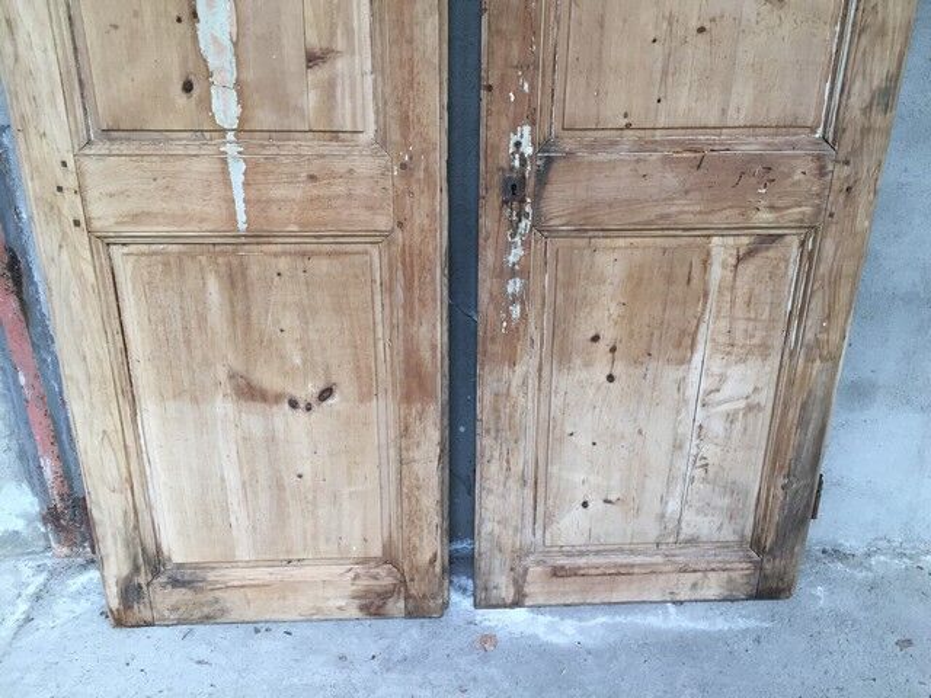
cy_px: 349
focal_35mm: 29
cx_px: 466
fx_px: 780
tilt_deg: -28.0
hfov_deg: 61.7
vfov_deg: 48.2
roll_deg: +0.3
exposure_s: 1/33
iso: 32
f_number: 2.2
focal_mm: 4.15
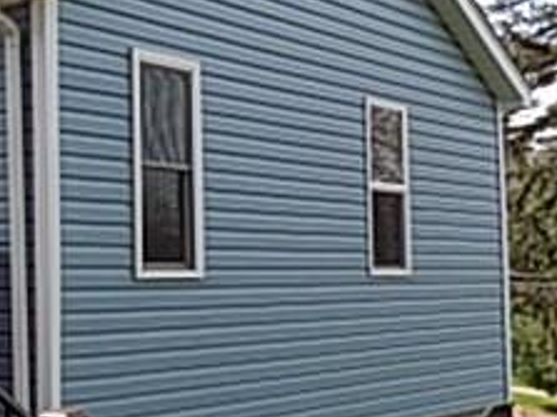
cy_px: 227
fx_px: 1061
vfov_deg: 22.2
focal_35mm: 66
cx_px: -220
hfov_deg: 24.5
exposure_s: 1/640
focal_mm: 4
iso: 80
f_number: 3.1
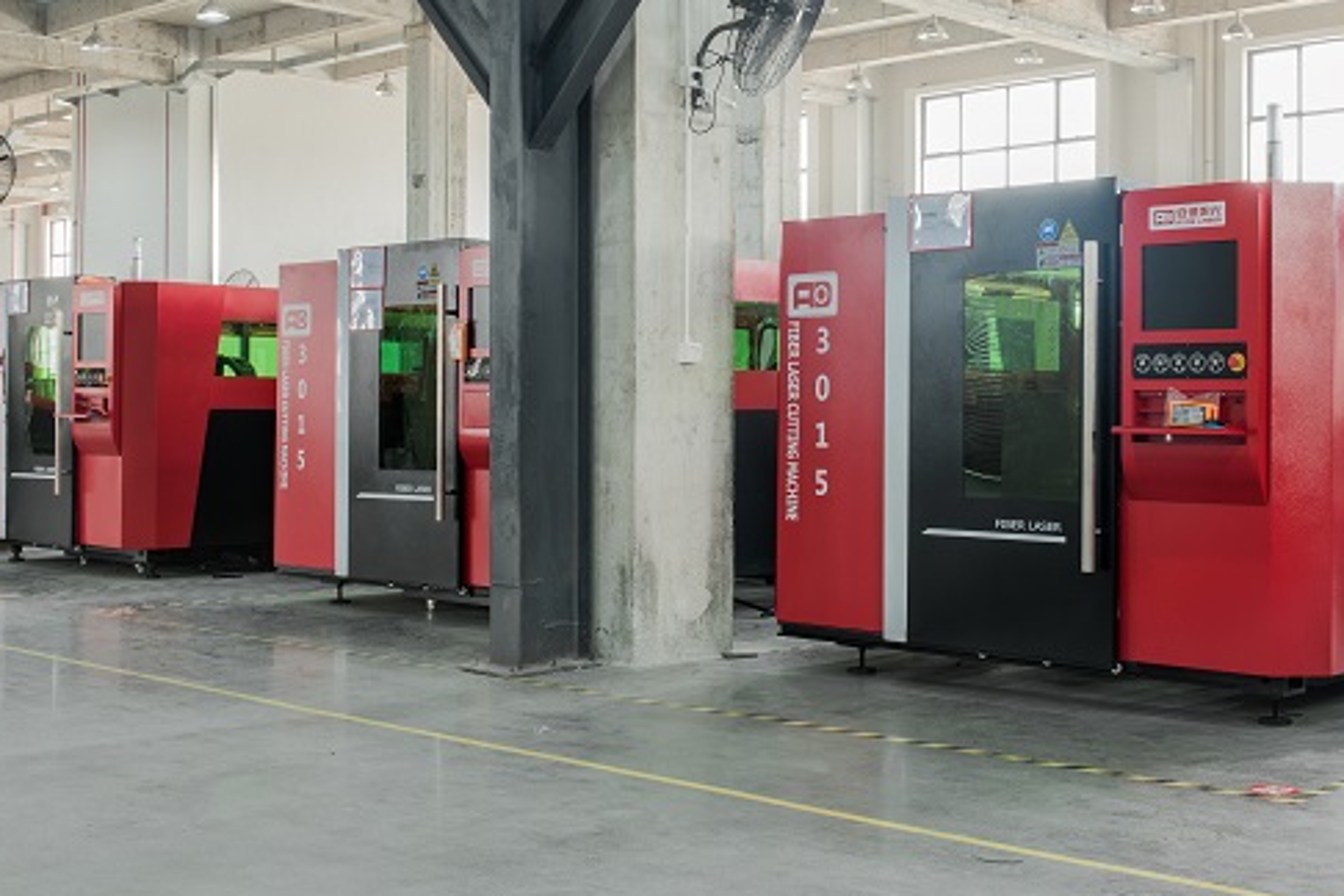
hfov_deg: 38.7
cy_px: 364
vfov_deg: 26.4
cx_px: 802
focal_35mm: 51
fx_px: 1904
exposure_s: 1/1.67
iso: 200
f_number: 11
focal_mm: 31
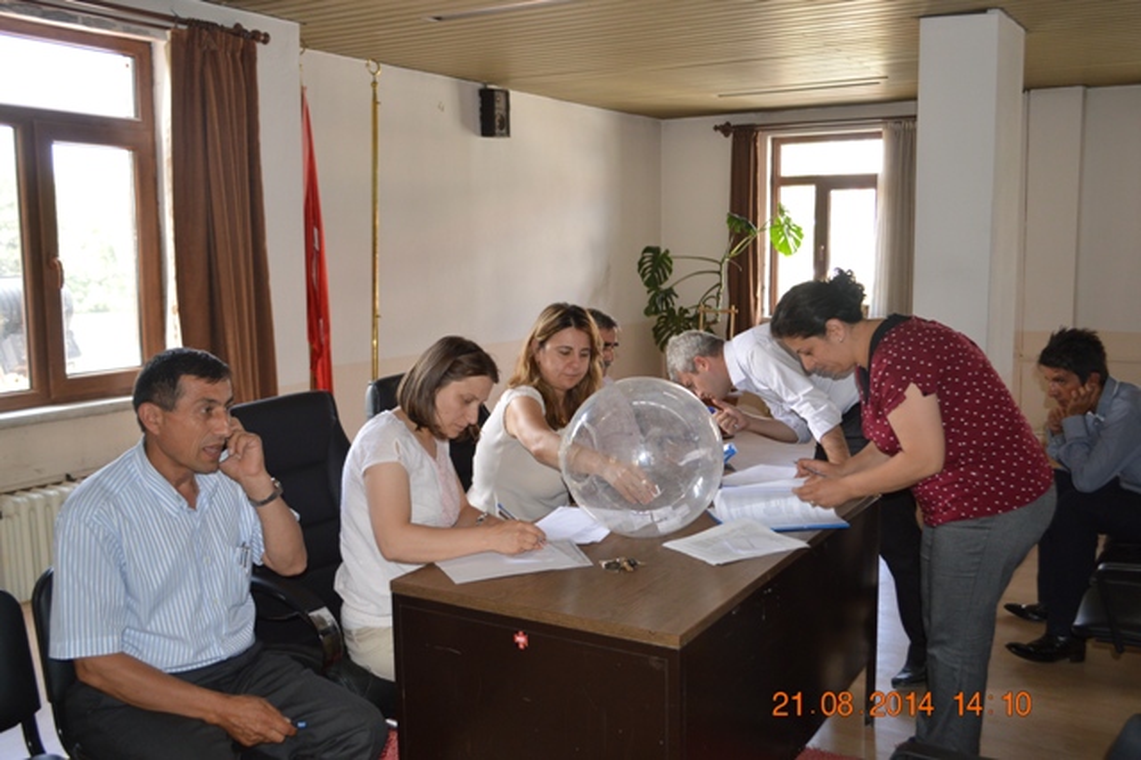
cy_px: 380
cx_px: 570
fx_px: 1045
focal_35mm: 33
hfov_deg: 57.2
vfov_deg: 39.9
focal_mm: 22
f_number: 4
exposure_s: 1/60
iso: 450
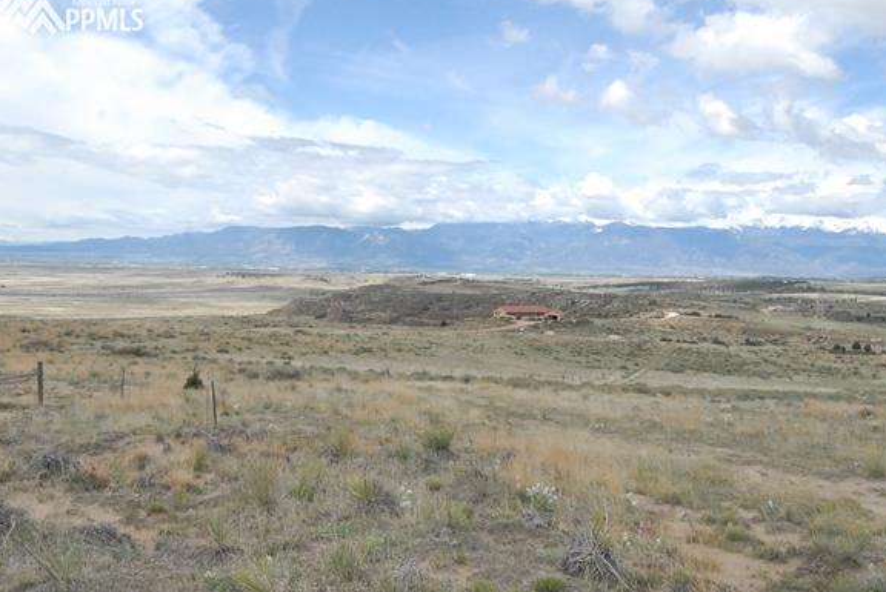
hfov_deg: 48.4
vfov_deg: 33.5
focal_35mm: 40
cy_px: 306
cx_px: 440
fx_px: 985
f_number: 16
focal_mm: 24
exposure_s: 1/1000
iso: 1600
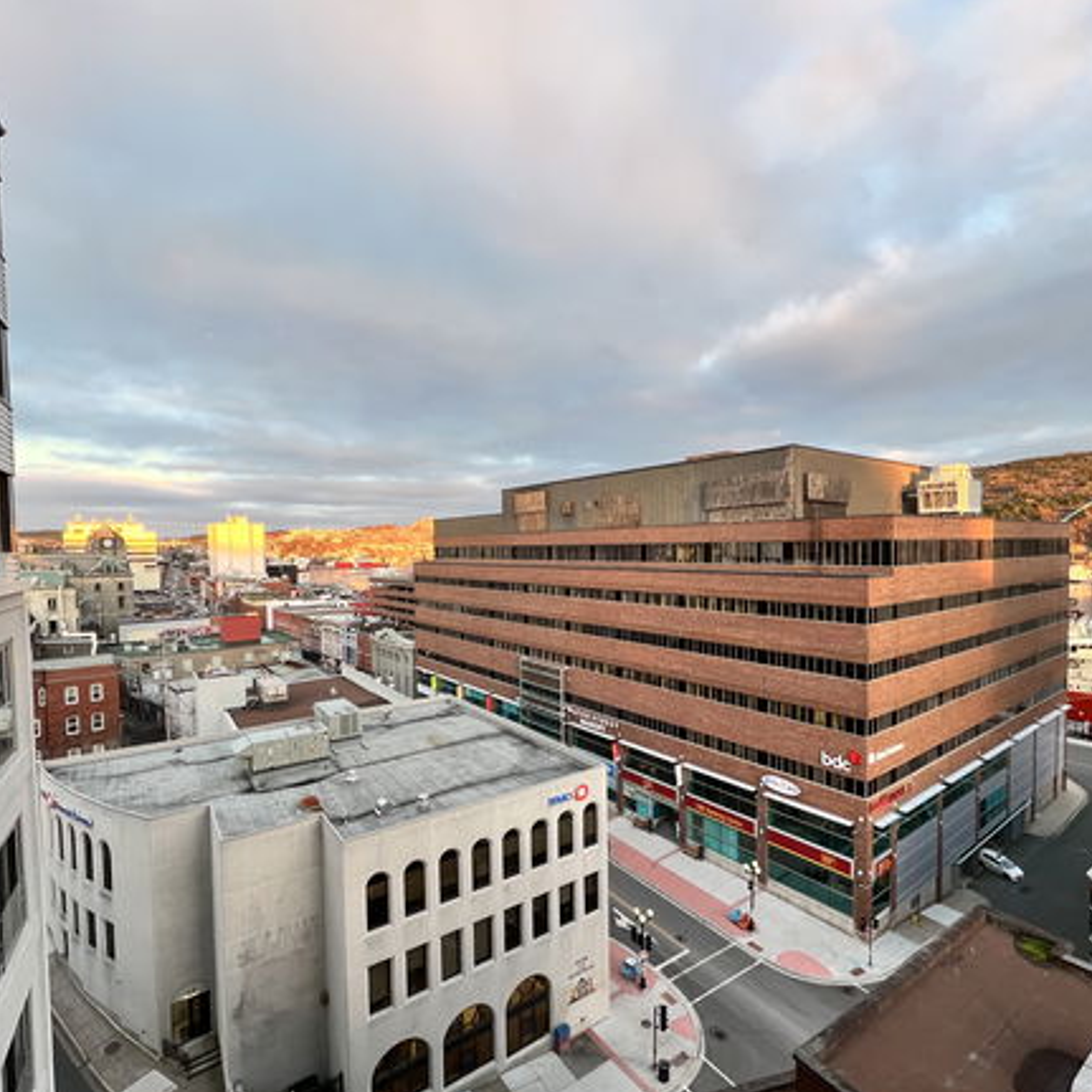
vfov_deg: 87.4
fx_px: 571
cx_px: 568
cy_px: 565
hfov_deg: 87.4
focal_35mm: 16
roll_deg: +0.5
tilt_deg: -2.2
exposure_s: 1/122
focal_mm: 1.57
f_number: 1.8
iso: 64
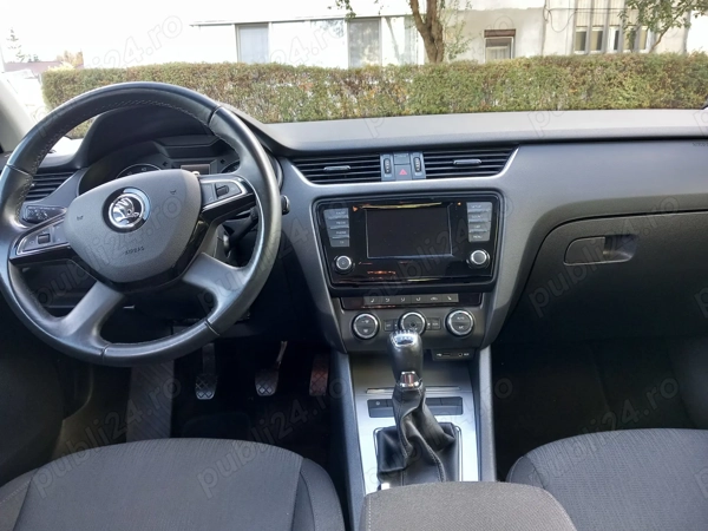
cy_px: 266
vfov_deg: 51.4
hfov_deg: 65.3
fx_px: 552
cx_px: 354
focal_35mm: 27
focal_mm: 4
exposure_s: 1/50
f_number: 1.8
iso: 200
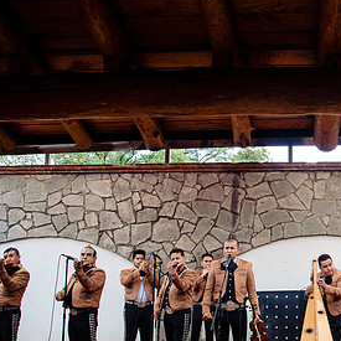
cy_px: 214
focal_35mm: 43
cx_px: 300
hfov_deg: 36.9
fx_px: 479
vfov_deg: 38.9
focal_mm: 24
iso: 1250
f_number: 6.3
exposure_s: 1/250
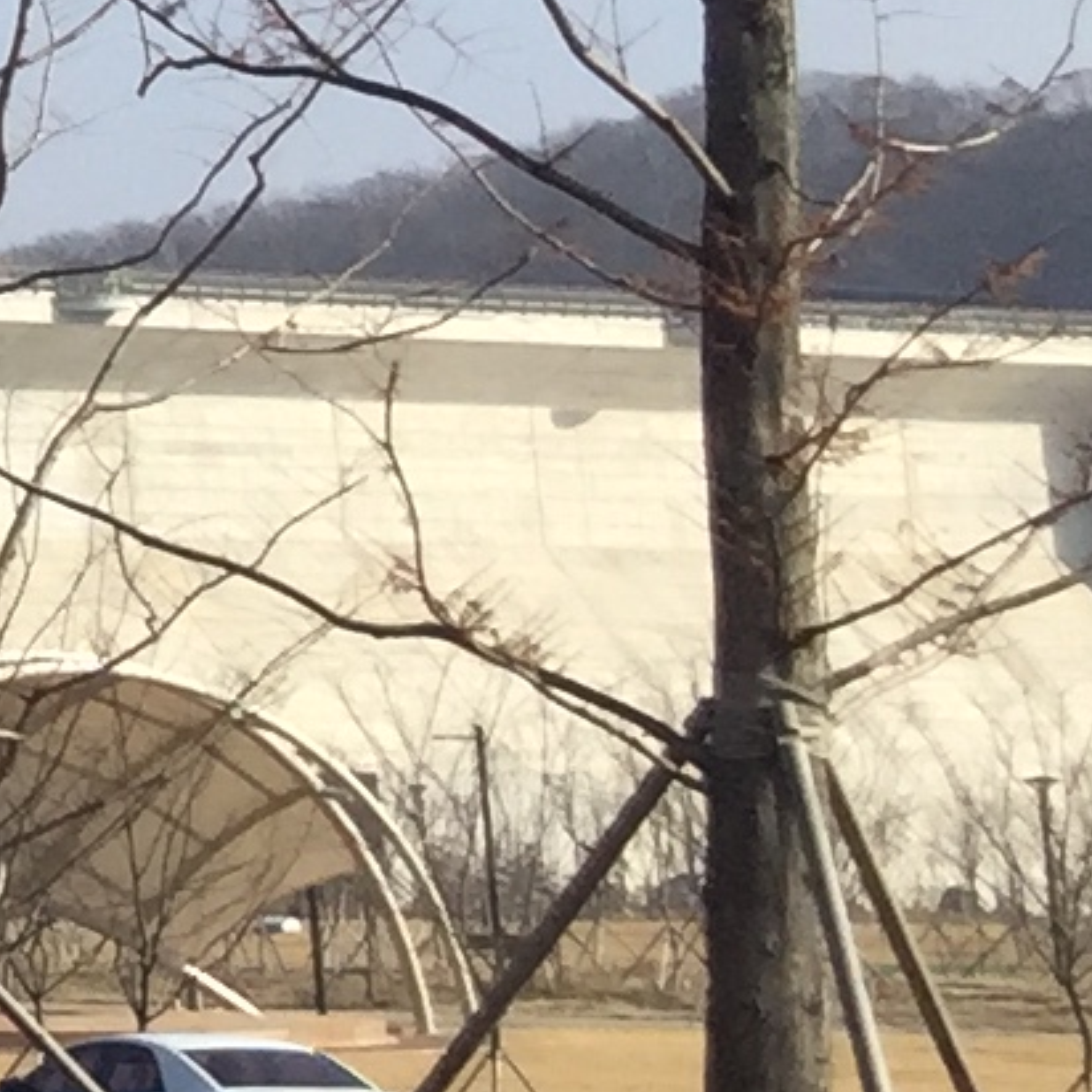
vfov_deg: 8.4
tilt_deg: +8.6
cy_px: -488
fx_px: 7245
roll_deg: -0.2
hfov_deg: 7.0
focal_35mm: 203
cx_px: -2926
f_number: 2.2
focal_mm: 4.15
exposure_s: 1/1980
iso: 32
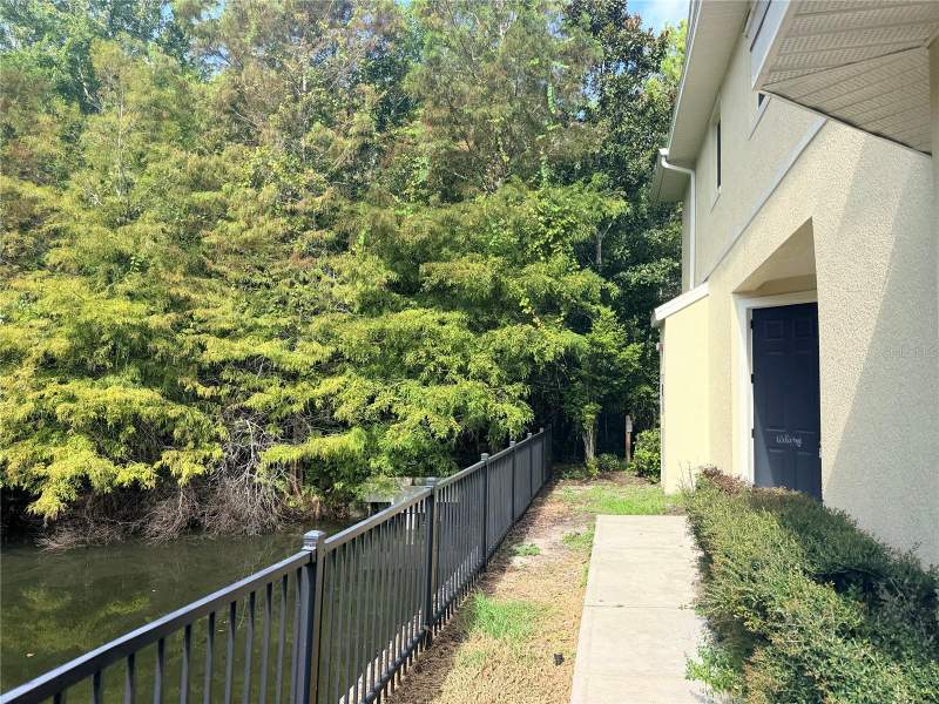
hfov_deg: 71.6
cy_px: 352
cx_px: 470
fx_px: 651
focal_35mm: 24
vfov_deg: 56.8
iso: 80
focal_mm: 6.76
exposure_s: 1/1553
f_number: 1.78
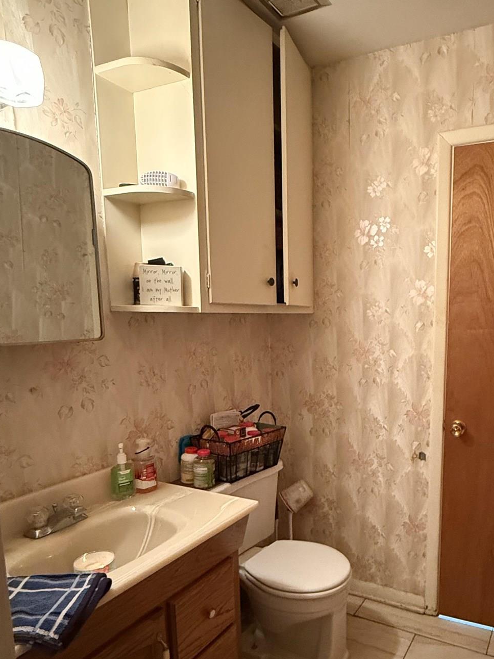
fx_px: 476
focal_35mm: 25
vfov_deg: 68.8
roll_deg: -0.4
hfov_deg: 53.0
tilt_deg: -8.4
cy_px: 391
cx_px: 356
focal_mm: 2.22
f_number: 2.2
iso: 1000
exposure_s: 1/40
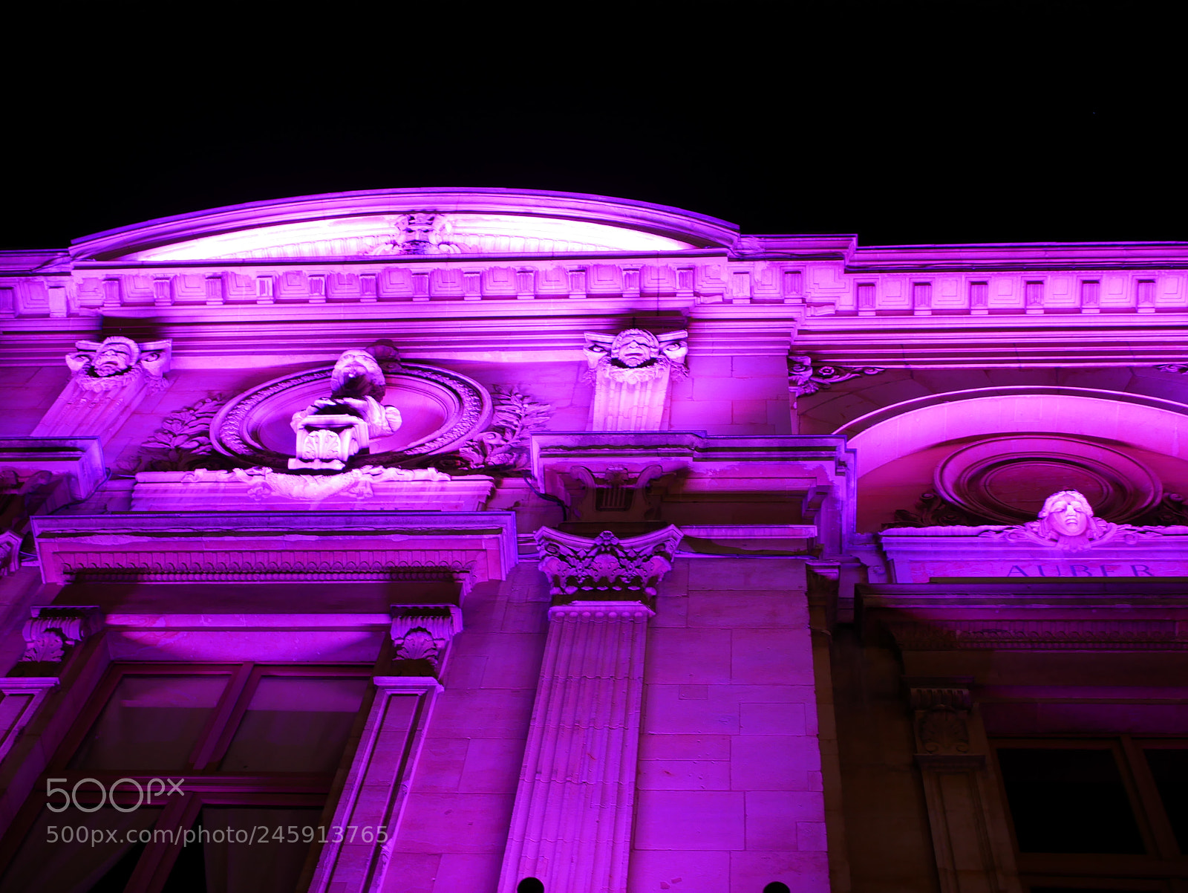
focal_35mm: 50
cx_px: 594
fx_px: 1717
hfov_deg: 38.2
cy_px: 446
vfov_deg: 29.1
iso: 200
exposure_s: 1/15
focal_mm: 25
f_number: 1.7
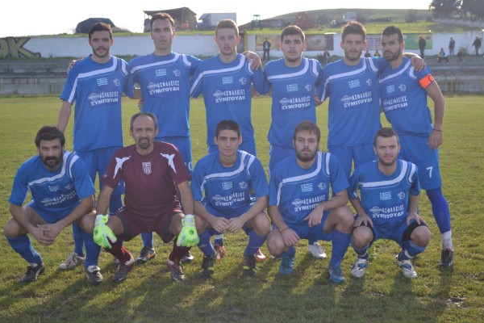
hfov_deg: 30.5
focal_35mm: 66
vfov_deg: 20.6
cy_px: 152
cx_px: 239
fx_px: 887
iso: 100
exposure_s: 1/200
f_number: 5.3
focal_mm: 40
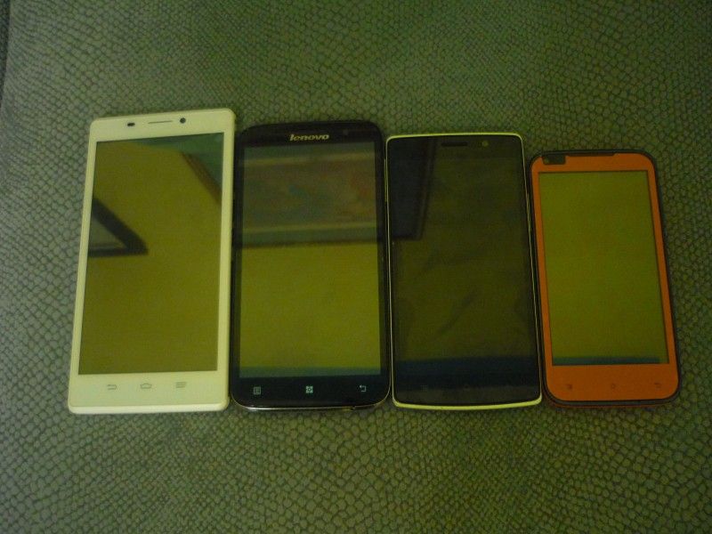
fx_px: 679
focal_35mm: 33
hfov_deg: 55.4
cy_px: 267
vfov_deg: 42.9
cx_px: 356
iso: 400
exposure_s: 1/8
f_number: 2.8
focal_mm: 5.5
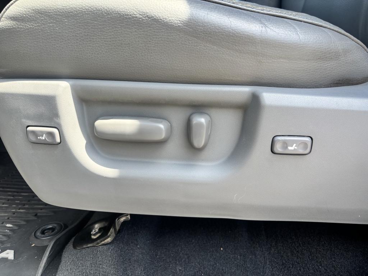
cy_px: 138
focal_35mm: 26
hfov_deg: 67.3
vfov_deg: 53.1
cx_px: 184
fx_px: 276
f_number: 1.6
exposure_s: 1/262
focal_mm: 5.96
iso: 40
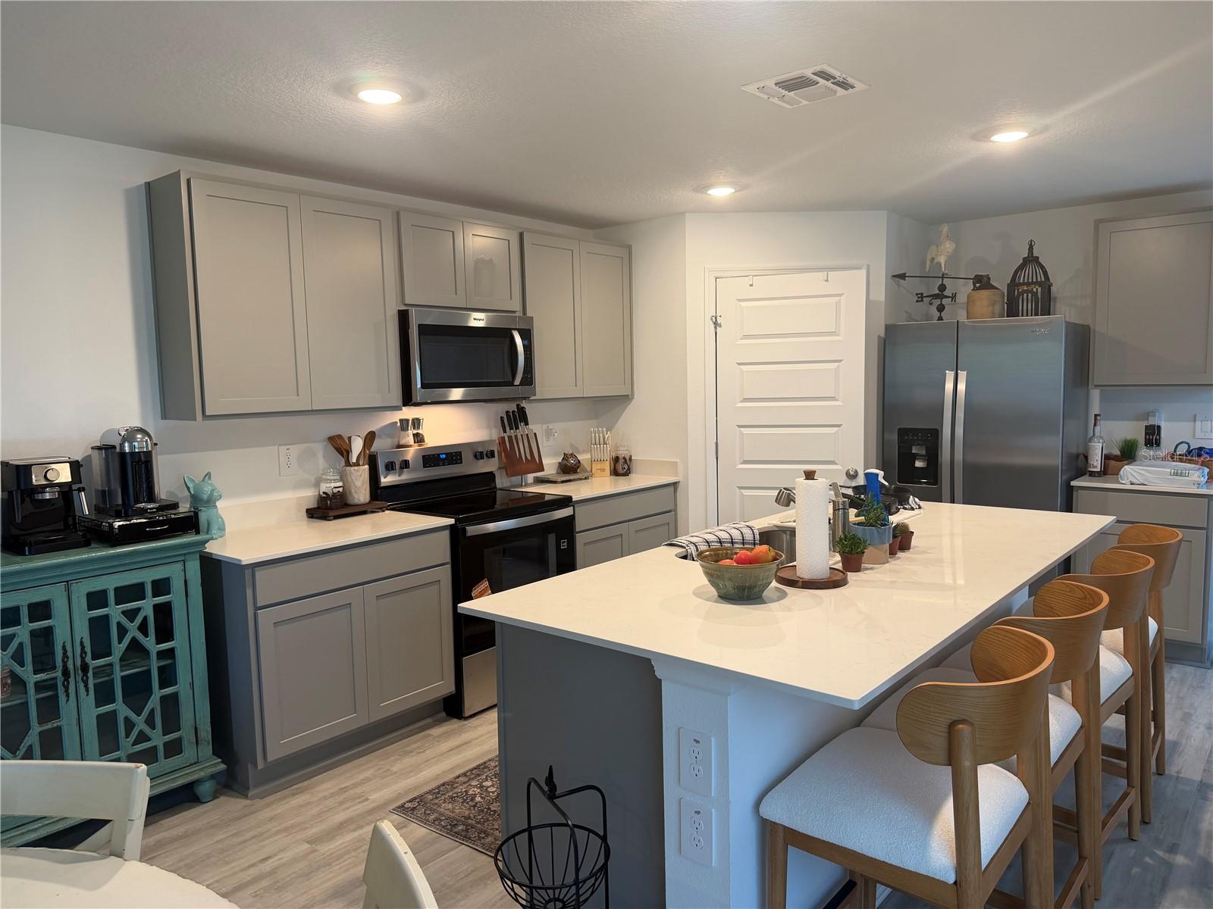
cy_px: 454
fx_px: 841
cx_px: 606
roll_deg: +1.8
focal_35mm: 24
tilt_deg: -5.6
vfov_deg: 56.8
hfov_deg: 71.6
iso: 125
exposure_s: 1/60
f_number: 1.78
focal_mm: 6.76
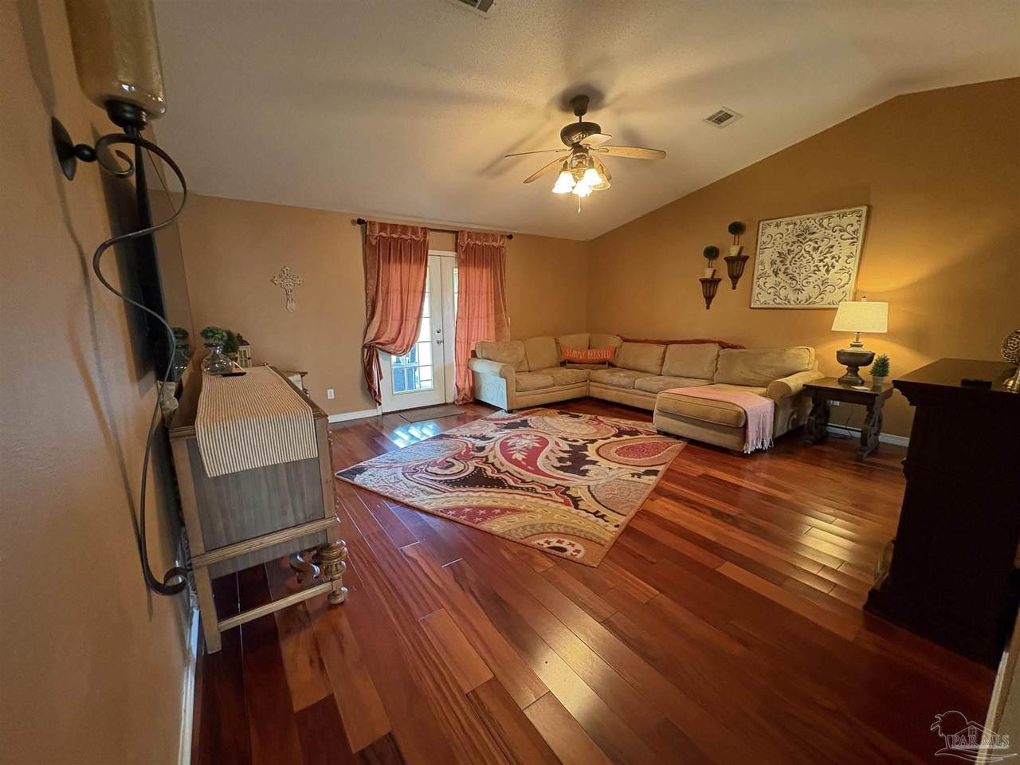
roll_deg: +1.0
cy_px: 382
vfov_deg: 85.7
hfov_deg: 102.1
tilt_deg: -10.2
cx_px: 510
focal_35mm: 14
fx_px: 413
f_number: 2.2
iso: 640
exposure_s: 1/40
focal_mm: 2.22
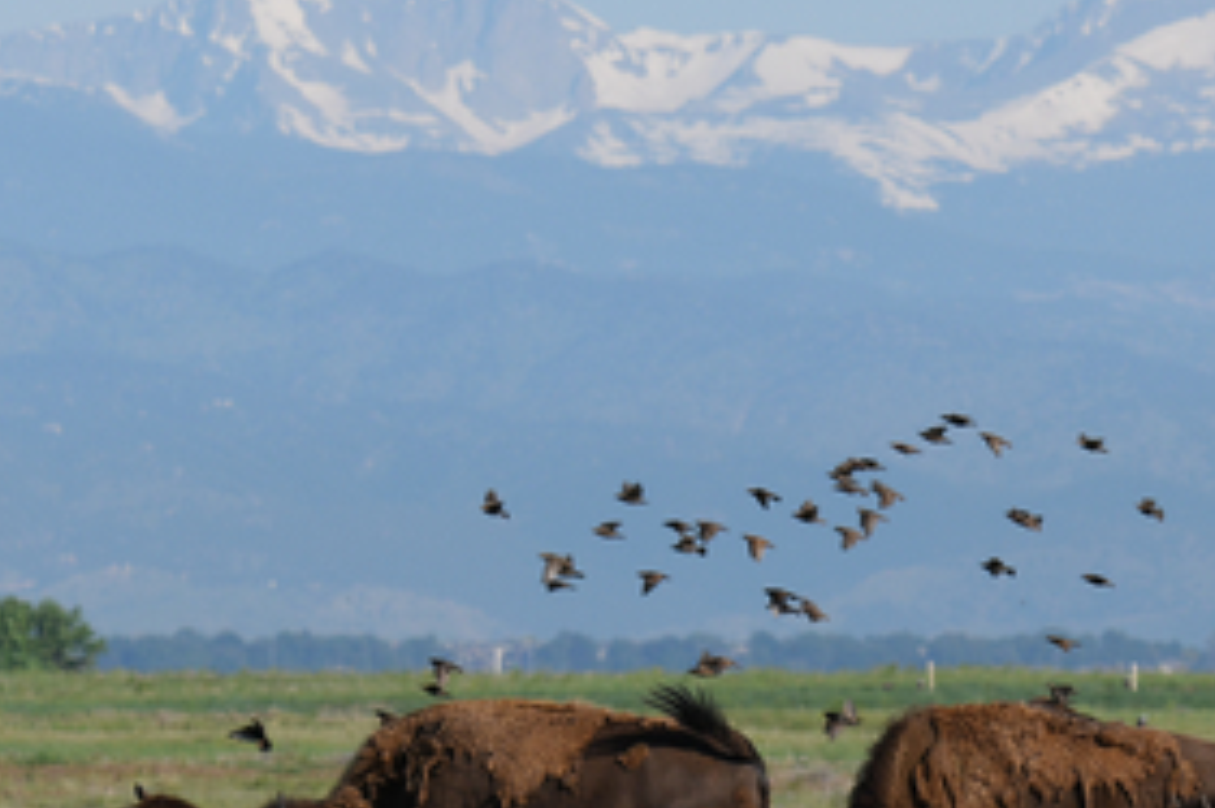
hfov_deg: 2.8
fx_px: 25195
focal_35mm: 747
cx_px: 822
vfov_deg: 1.8
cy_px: 555
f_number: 9
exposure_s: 1/400
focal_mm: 250
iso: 100
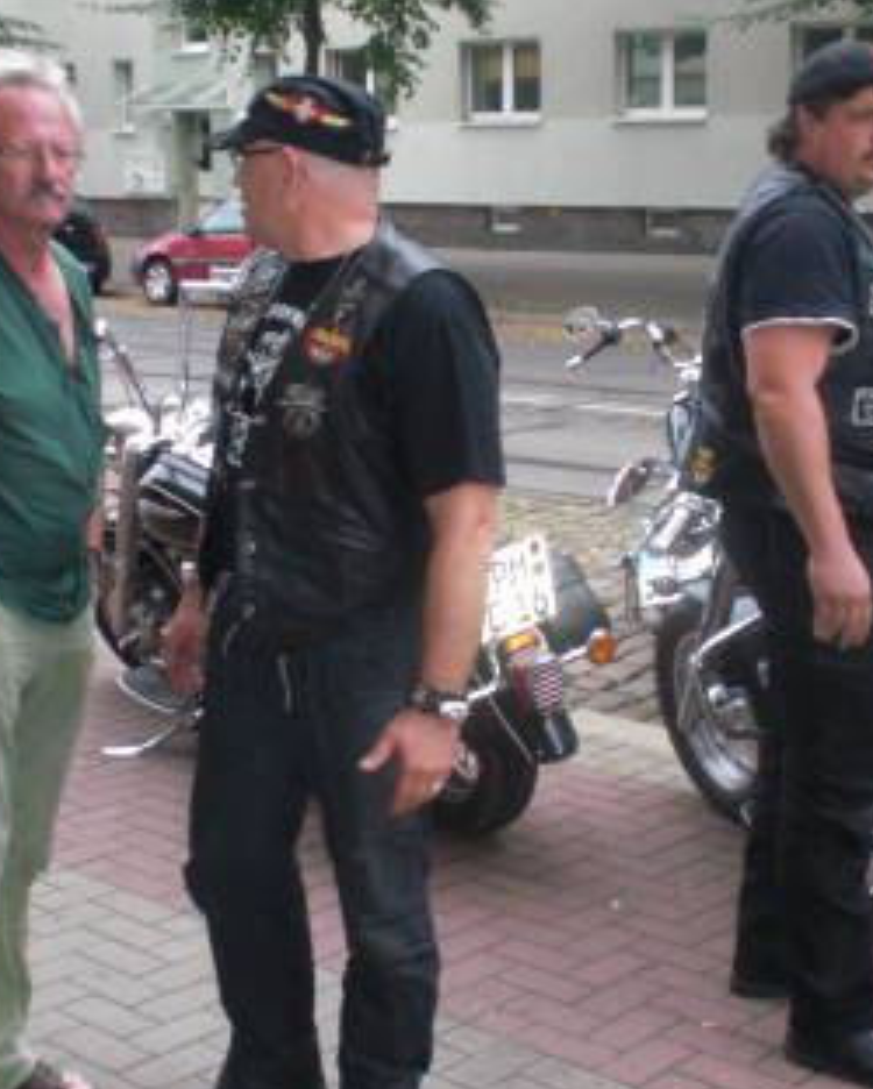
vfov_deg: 33.0
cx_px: 395
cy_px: 510
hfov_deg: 26.7
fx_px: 1839
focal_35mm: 57
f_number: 3.1
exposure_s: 1/60
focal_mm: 6.3
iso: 200
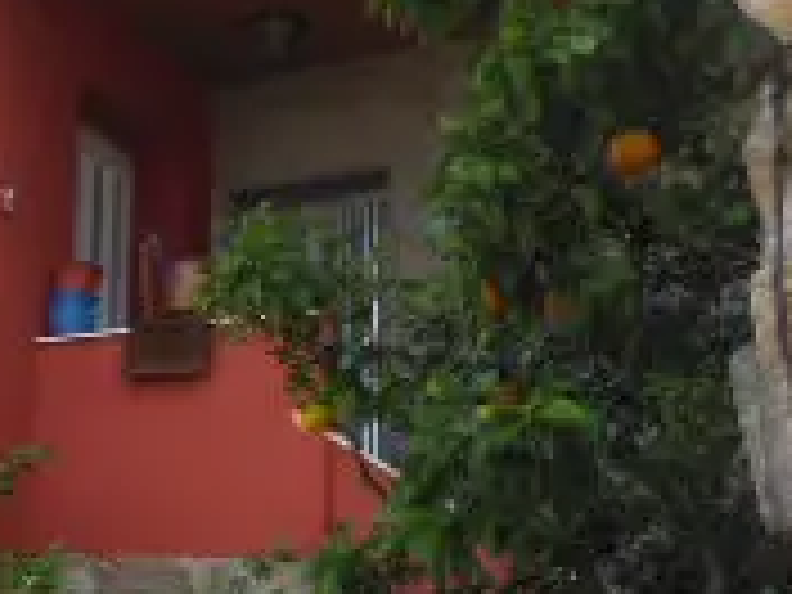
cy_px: 405
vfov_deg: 16.2
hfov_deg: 20.5
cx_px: -94
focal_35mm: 91
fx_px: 2082
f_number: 3.5
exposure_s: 1/320
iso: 125
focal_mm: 4.5
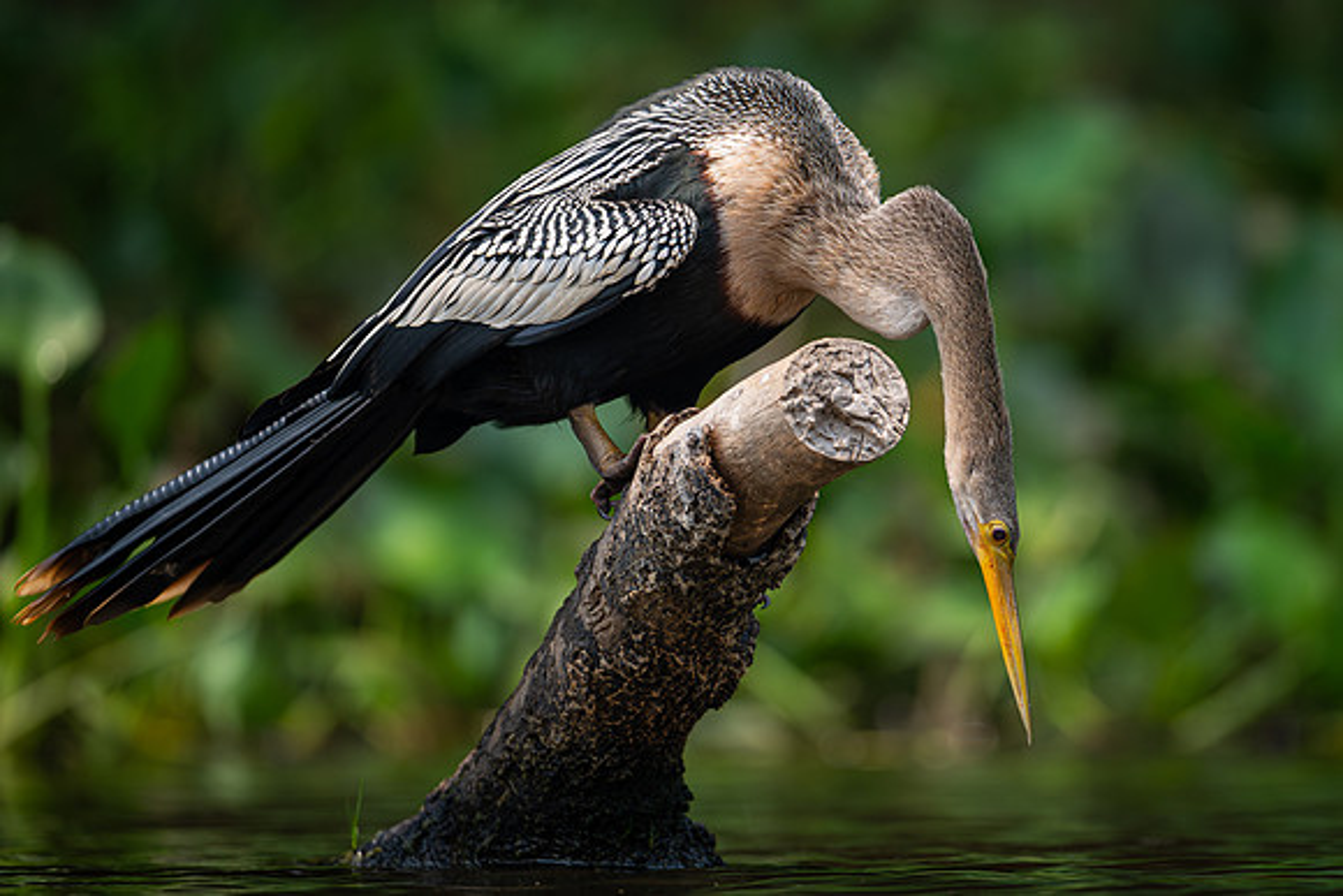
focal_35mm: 522
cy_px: 326
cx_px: 859
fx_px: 19462
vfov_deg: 2.6
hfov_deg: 4.0
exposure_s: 1/2000
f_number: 4.5
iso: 560
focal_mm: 400
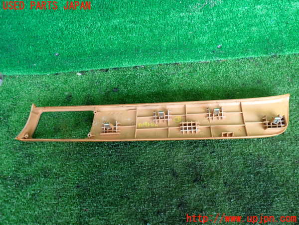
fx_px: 259
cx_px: 150
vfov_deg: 46.8
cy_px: 112
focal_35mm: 30
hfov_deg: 60.0
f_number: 2.3
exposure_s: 1/60
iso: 200
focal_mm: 5.4
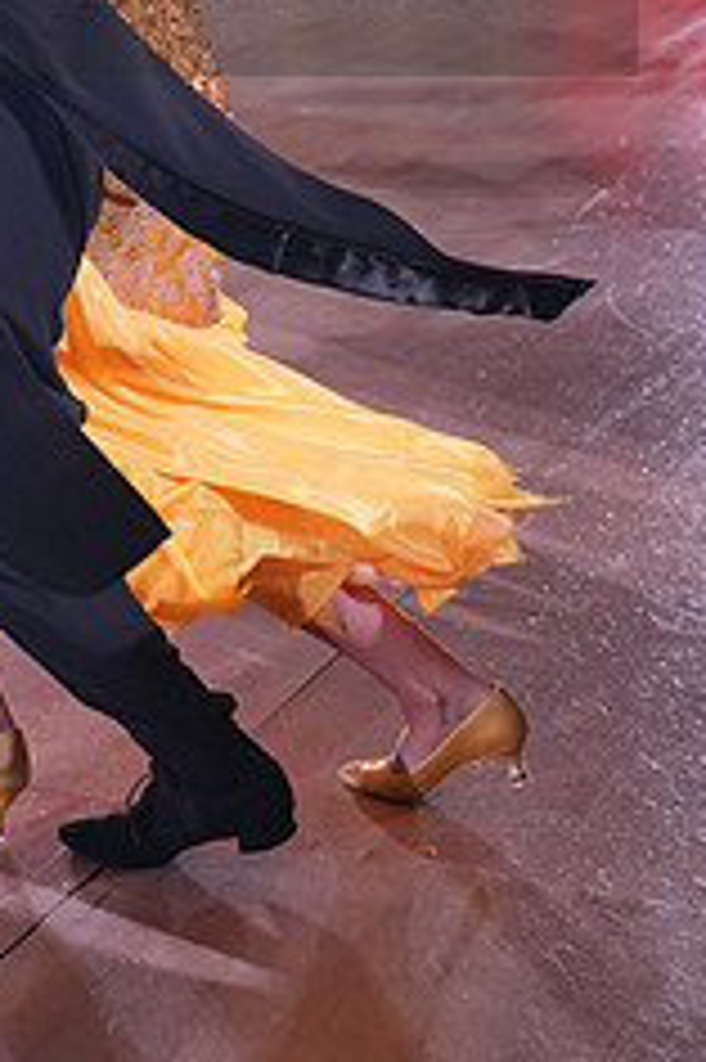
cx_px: 20
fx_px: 3623
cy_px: -72
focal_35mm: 123
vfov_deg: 16.2
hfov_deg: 11.0
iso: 1600
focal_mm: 50
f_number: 4
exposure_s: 1/400
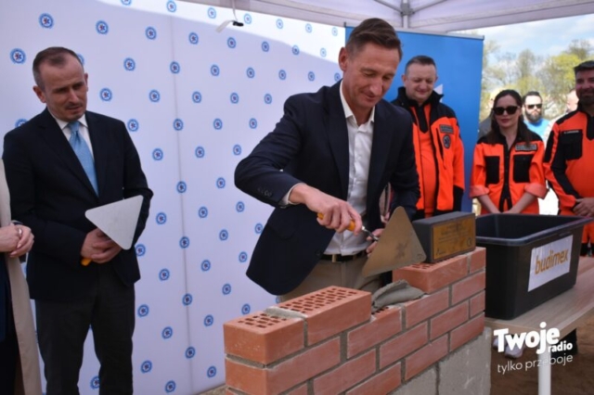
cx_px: 297
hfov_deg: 53.2
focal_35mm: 36
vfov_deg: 36.8
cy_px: 198
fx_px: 594
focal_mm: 24
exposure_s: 1/1250
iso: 400
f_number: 5
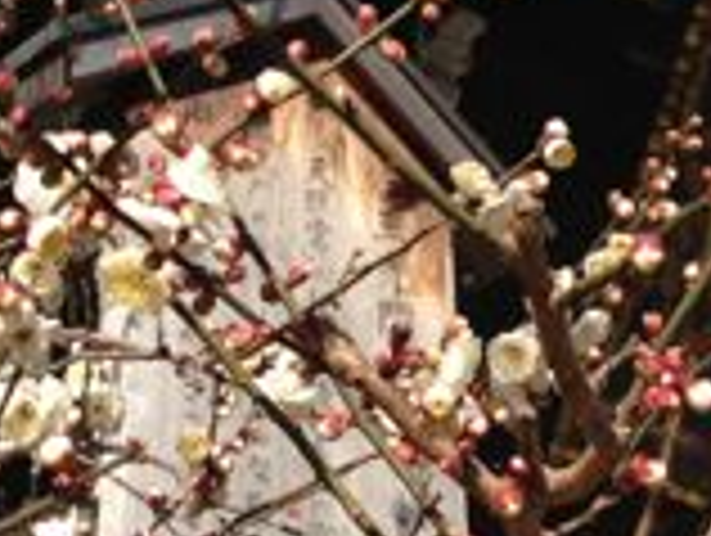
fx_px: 2571
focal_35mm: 125
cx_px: 342
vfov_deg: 11.9
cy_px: 297
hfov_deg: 15.7
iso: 50
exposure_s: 1/968
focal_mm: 4.13
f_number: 2.4
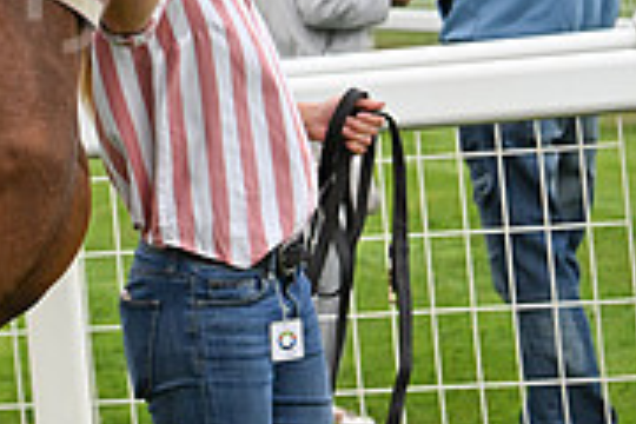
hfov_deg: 8.9
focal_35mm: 226
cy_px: -203
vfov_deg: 6.0
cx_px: -318
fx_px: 3992
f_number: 5
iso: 1000
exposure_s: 1/1250
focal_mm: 70
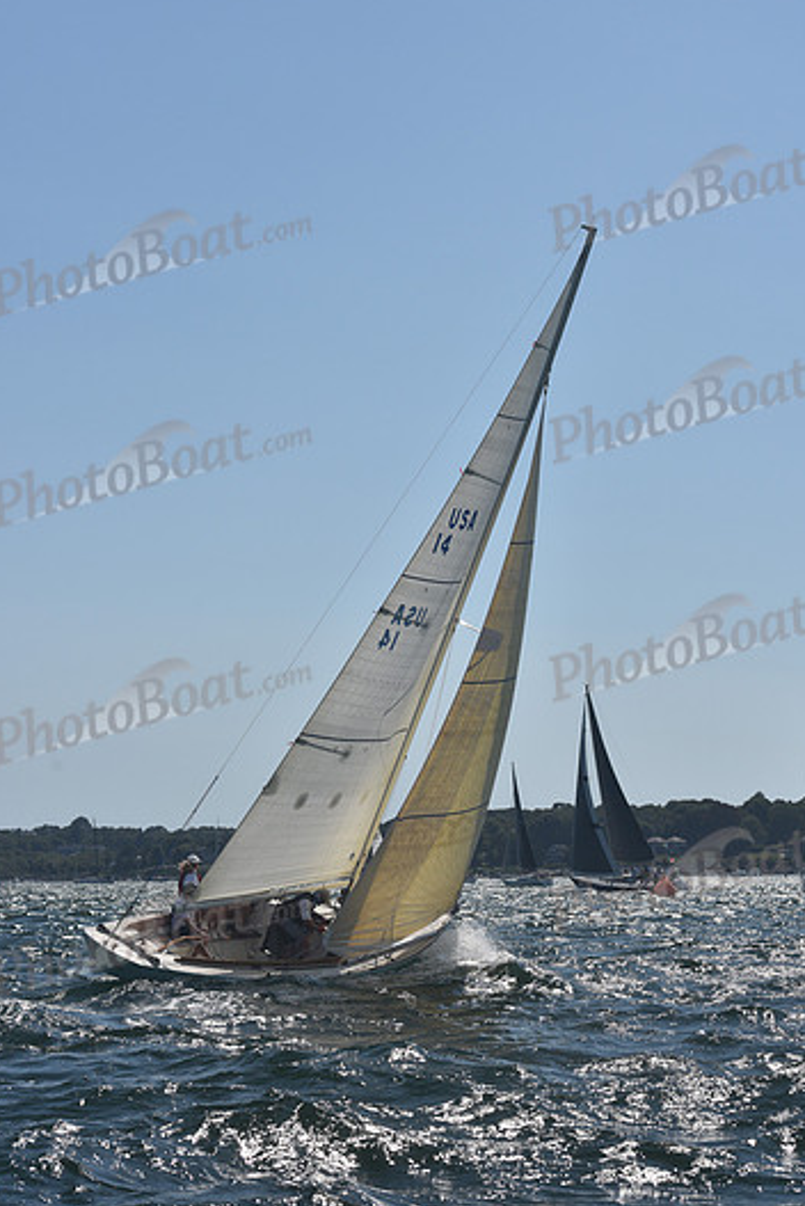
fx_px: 2579
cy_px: 556
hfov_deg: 17.7
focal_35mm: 77
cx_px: 431
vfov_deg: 26.3
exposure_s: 1/1000
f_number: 8
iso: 250
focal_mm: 70
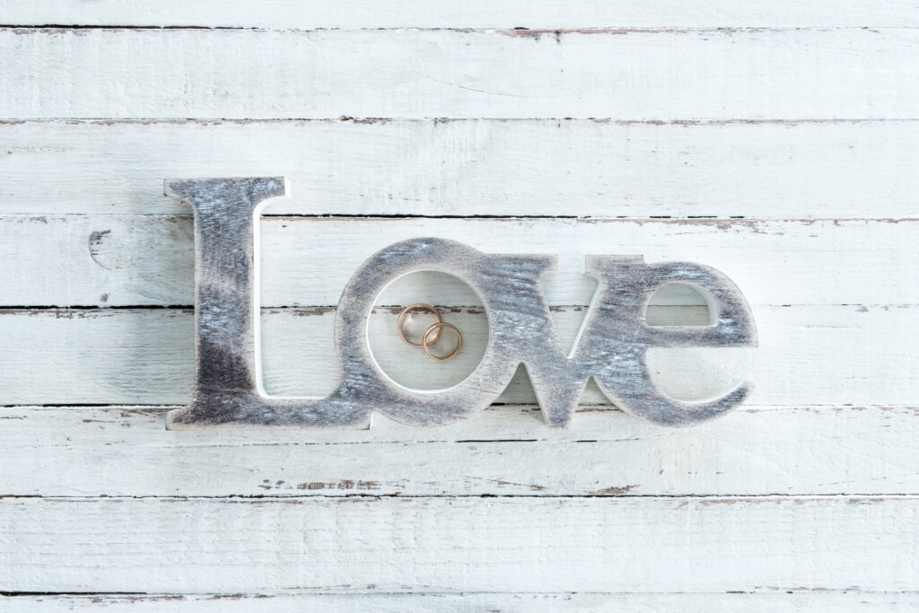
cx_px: 460
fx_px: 1123
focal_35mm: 44
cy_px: 306
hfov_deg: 44.5
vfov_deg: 30.5
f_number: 22
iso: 100
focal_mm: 44
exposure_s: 1
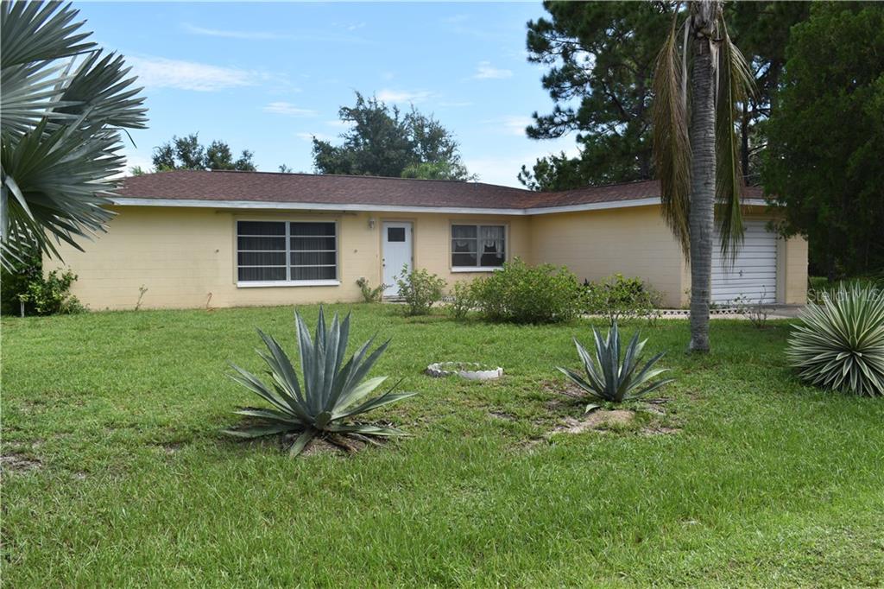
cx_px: 442
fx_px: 810
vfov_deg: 39.9
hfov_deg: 57.2
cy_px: 294
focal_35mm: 33
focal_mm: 22
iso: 125
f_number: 8
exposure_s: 1/250
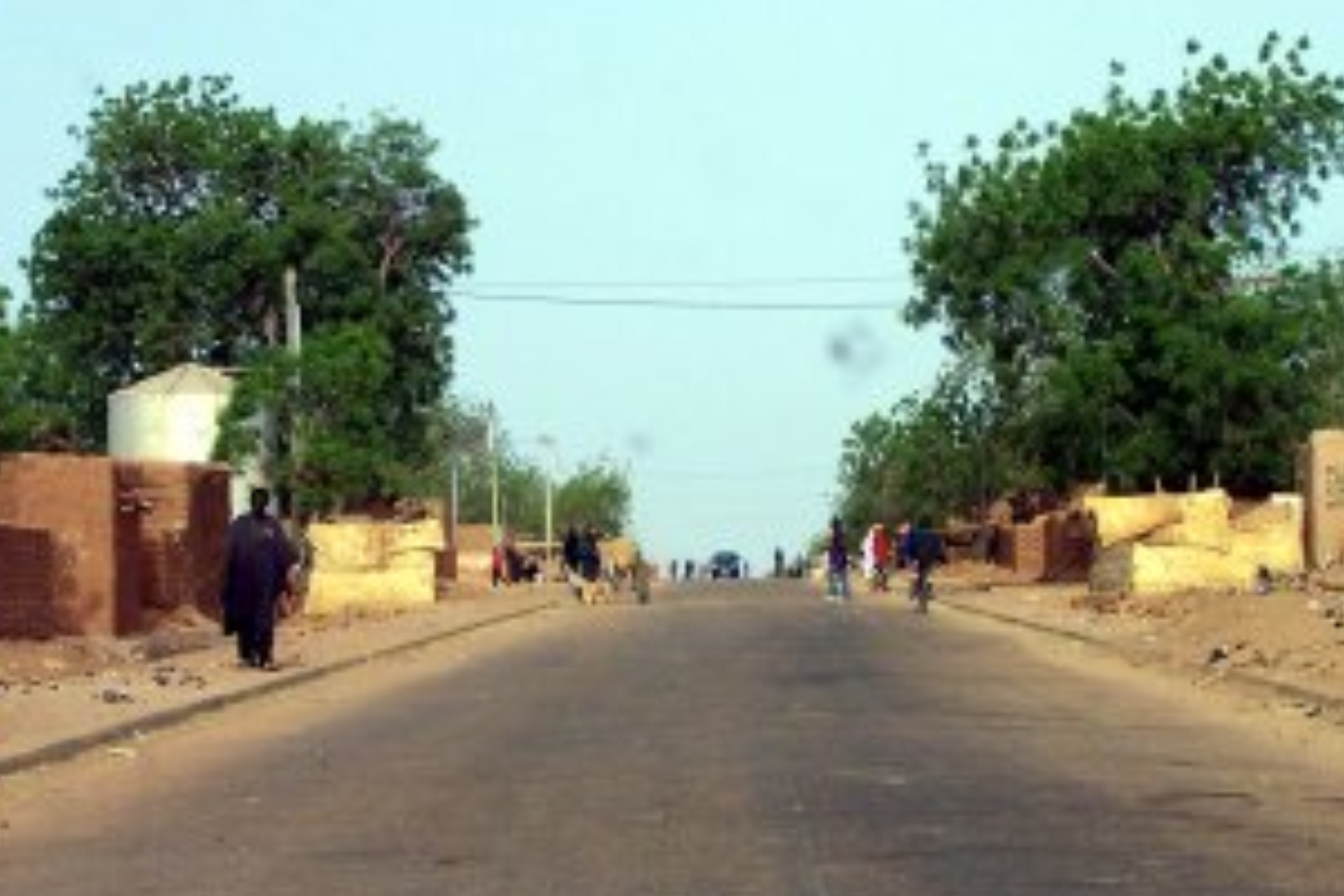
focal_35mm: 117
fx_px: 4368
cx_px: 802
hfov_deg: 17.5
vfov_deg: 11.7
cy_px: 421
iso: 80
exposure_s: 1/1000
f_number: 3.2
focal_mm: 12.4
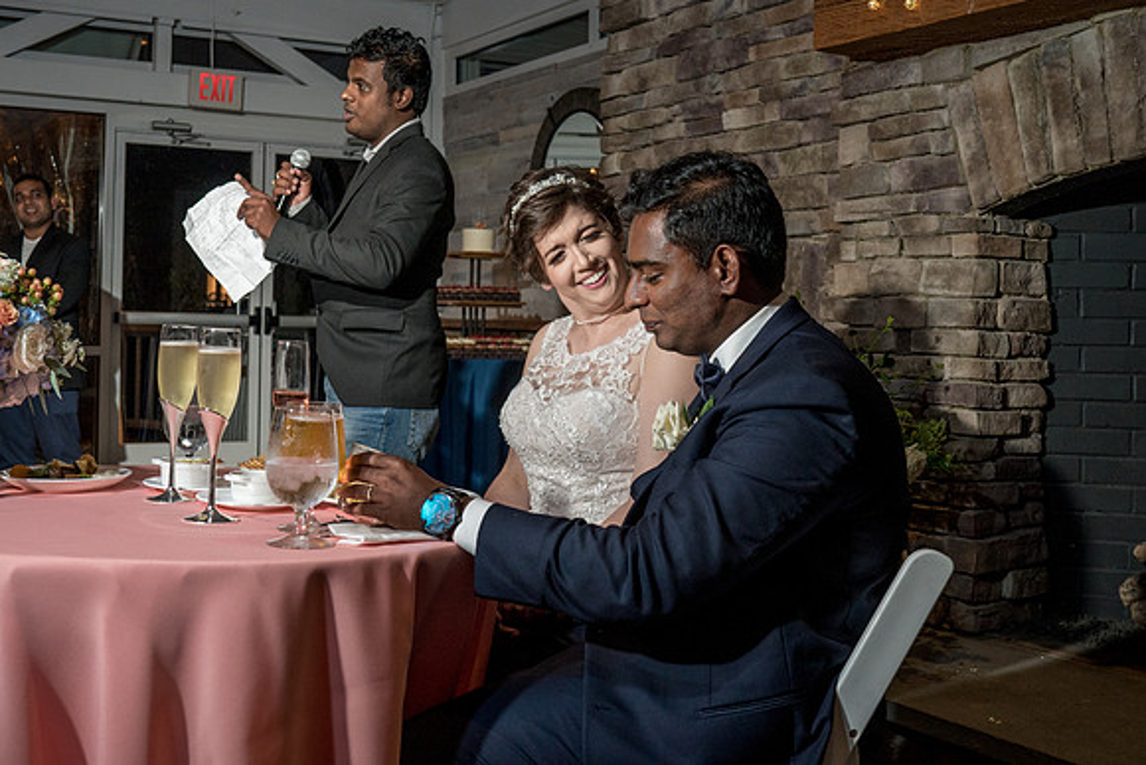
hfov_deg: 45.1
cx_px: 492
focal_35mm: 43
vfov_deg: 31.0
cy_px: 299
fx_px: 1376
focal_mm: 35
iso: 800
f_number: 5.6
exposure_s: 1/200
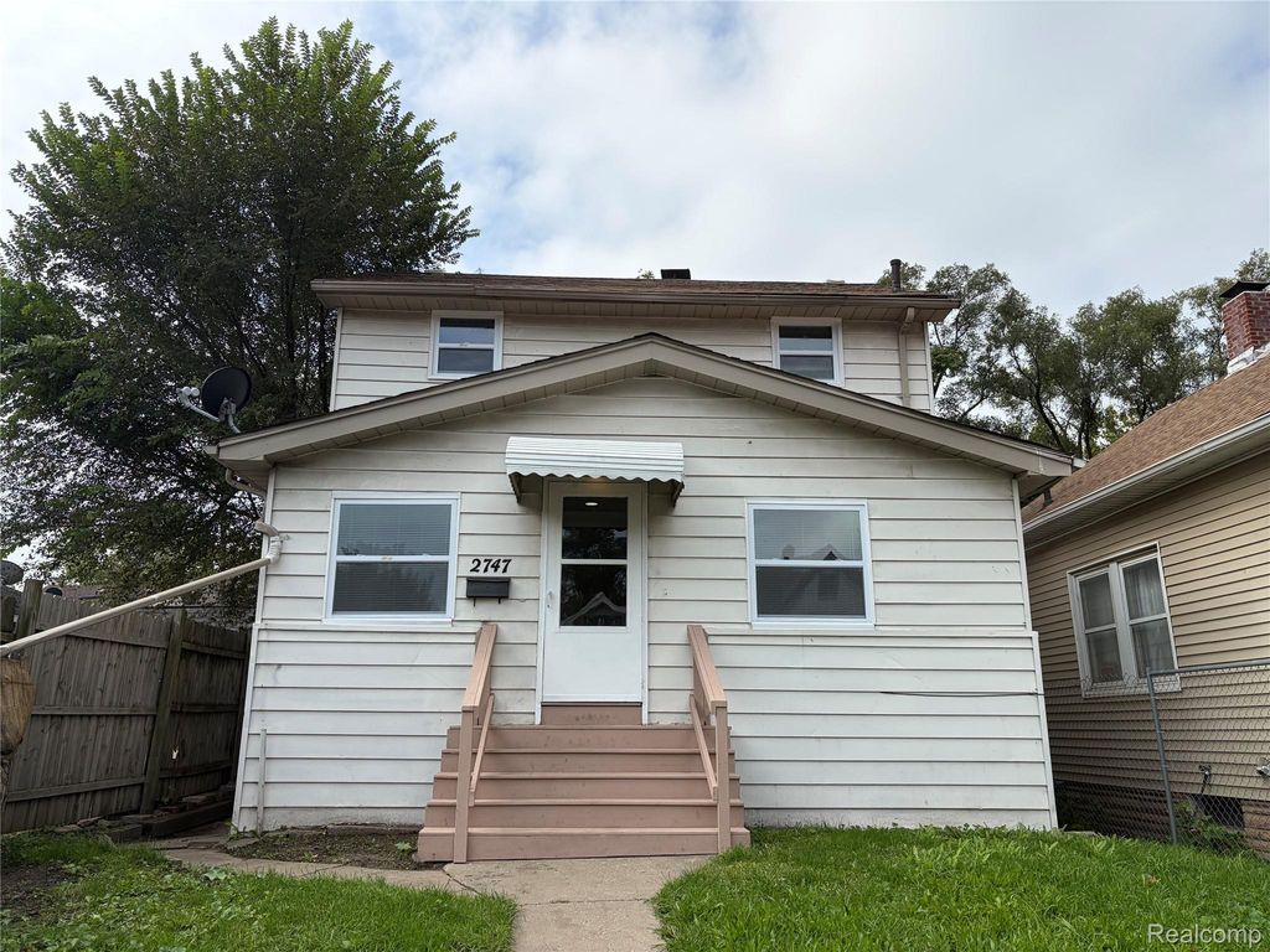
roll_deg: +1.3
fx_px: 954
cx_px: 635
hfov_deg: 67.3
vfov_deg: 53.1
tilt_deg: +15.5
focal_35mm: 26
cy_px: 476
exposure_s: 1/3623
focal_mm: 5.96
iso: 50
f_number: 1.6
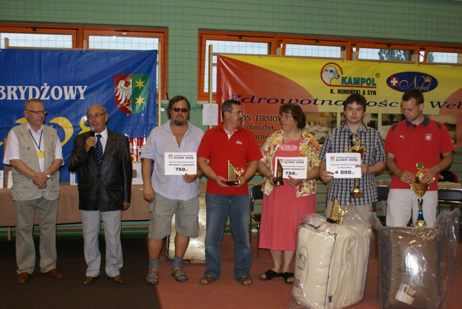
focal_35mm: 39
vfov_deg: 34.3
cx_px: 231
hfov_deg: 49.5
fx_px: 501
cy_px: 154
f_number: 5.6
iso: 400
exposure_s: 1/125
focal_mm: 26
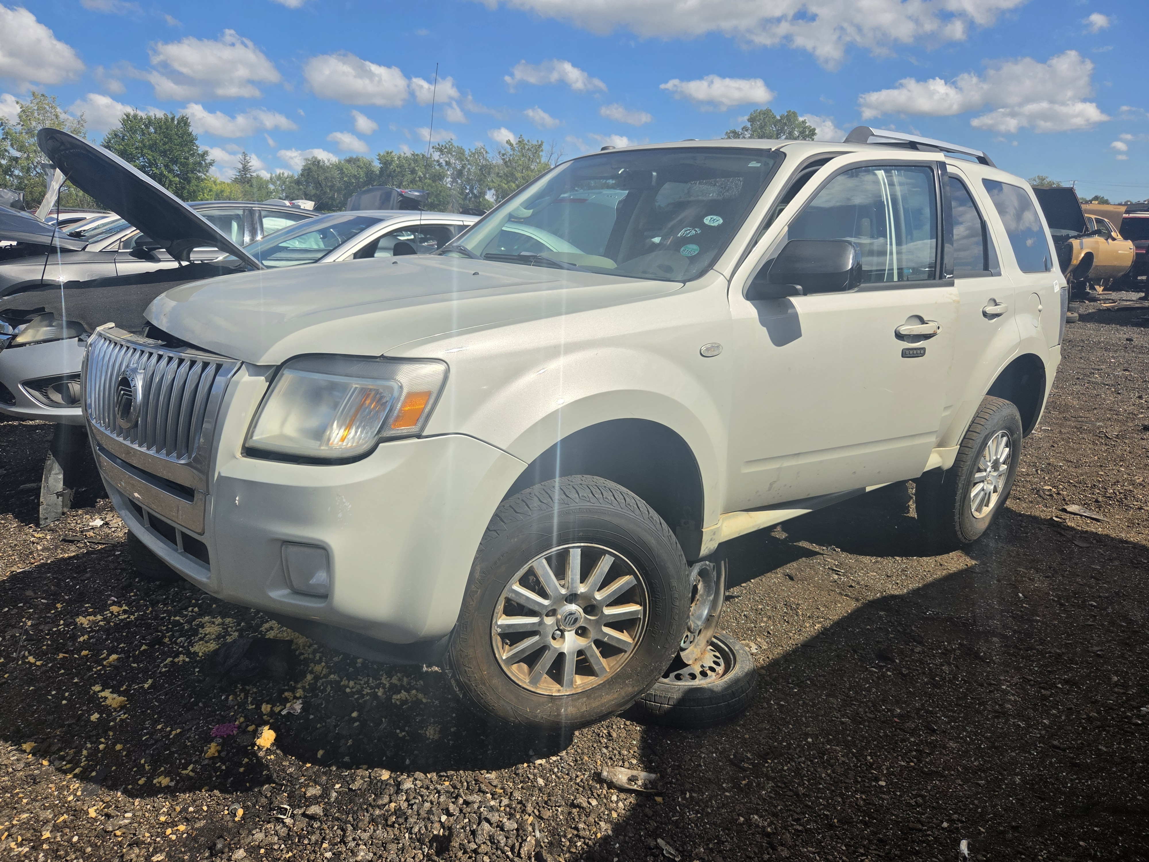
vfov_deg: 58.9
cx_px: 574
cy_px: 431
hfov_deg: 73.9
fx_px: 763
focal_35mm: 23
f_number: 1.8
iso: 80
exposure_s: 1/7071
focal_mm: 5.4
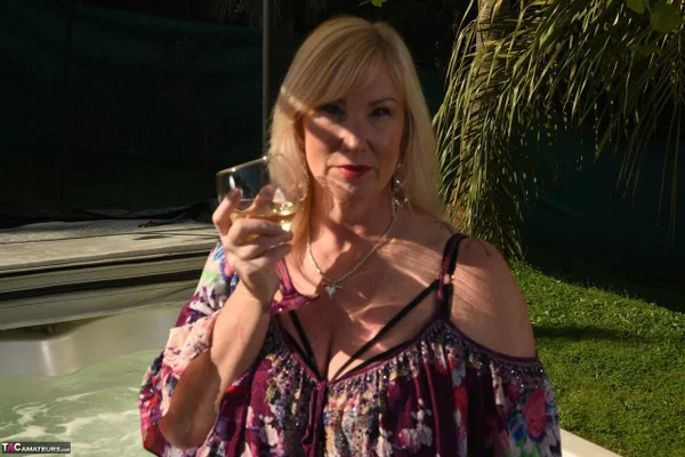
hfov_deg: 28.8
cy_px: 228
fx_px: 1332
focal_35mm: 70
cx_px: 342
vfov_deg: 19.5
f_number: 16
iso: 100
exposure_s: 1/100
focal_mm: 70
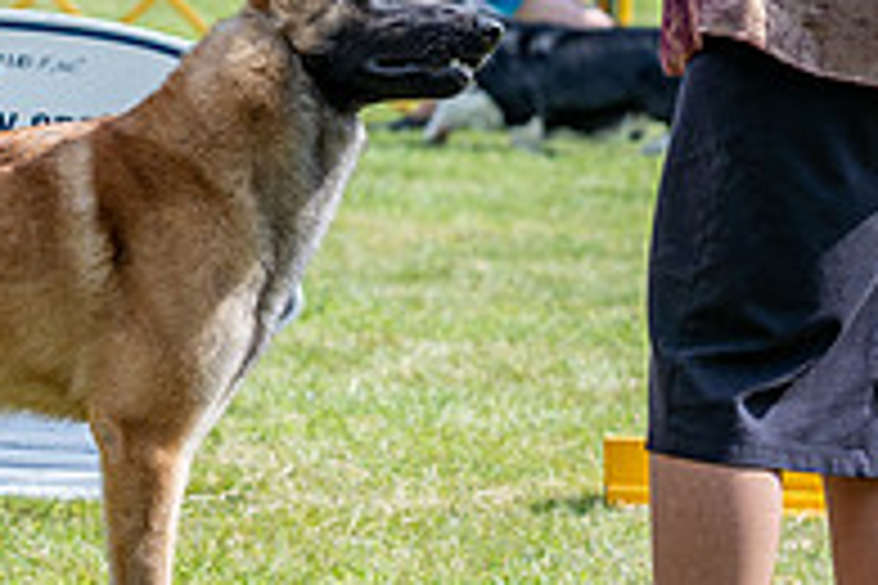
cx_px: 126
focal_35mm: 268
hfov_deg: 7.7
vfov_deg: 5.1
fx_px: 6536
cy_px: -11
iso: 400
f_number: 4.5
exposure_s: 1/1600
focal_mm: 90
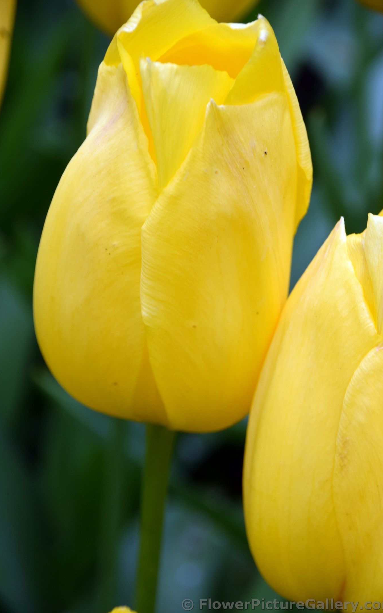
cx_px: 193
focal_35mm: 199
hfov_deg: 6.6
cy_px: 306
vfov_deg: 10.5
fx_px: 3324
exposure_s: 1/250
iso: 360
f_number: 8
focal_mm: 130
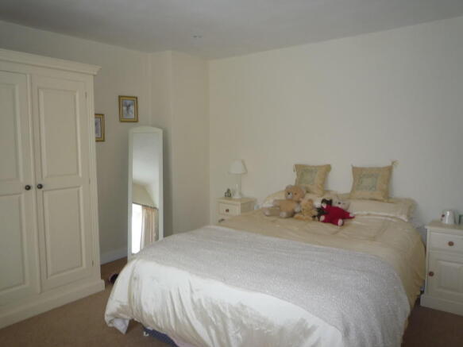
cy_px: 174
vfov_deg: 54.9
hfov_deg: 69.4
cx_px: 232
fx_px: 334
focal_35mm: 25
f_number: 2.8
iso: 100
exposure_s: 1/30
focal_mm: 4.4
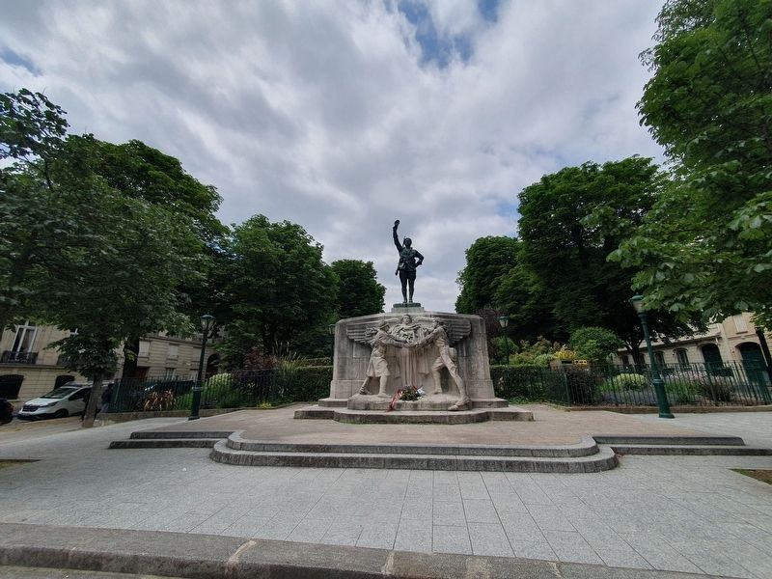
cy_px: 290
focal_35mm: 13
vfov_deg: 89.9
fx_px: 290
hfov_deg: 106.2
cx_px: 386
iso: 50
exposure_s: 1/1708
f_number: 2.2
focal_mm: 1.8
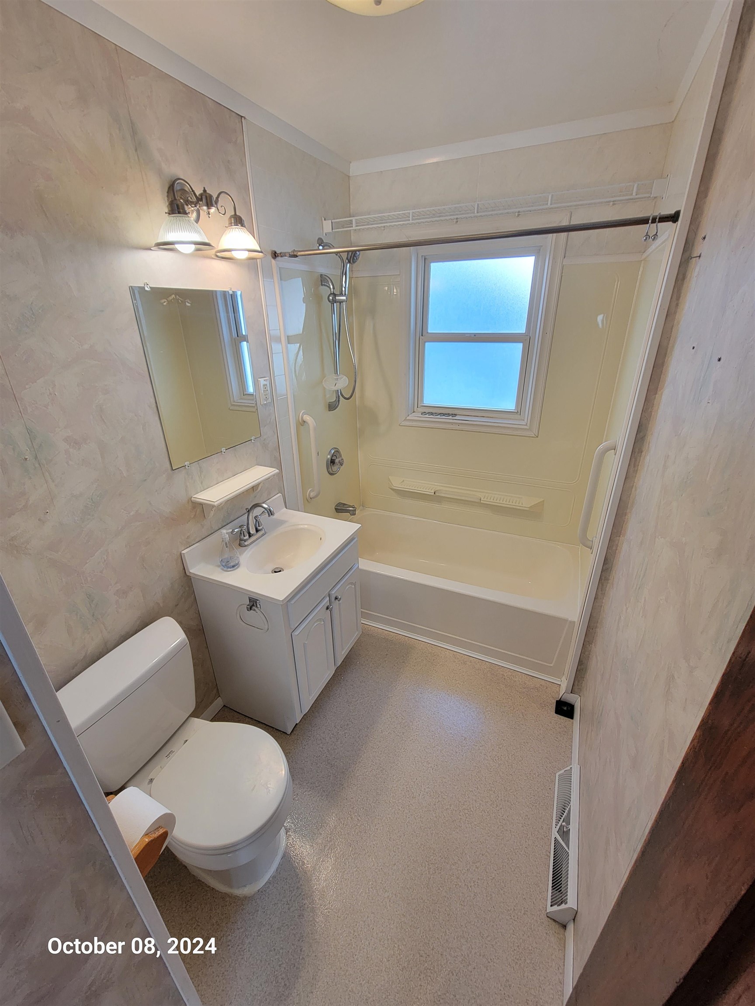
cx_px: 378
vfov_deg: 106.2
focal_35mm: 13
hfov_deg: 89.9
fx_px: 378
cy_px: 503
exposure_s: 1/60
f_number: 2.2
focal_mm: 2.2
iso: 100
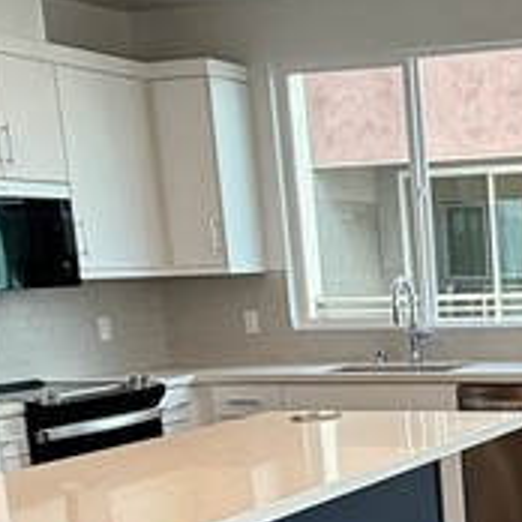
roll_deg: +1.8
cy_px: 519
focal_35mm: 73
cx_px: 654
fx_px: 1245
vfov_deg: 22.8
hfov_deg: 21.7
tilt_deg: -11.3
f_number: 2.2
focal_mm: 2.22
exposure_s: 1/126
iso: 64
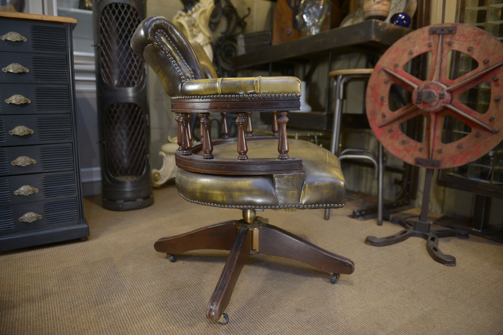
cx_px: 252
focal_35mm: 24
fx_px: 335
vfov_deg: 53.2
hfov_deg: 73.7
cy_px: 168
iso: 500
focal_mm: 24
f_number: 2.8
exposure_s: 1/50
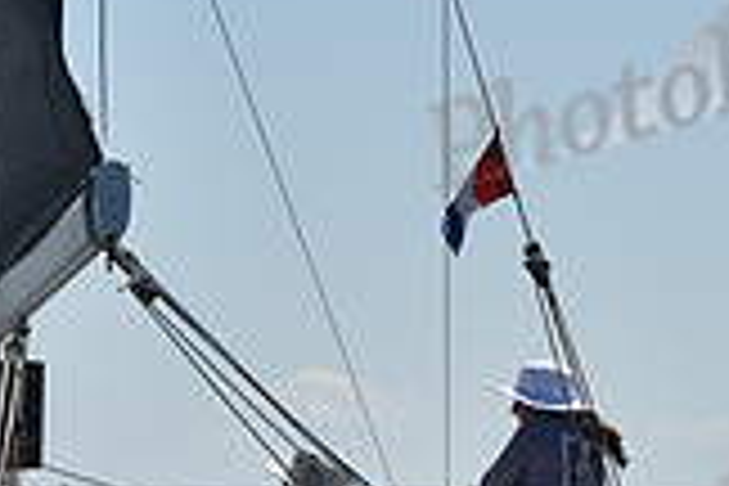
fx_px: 5953
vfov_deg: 4.7
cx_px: 198
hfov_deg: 7.0
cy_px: 371
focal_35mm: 294
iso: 320
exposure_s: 1/1250
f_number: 10
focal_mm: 82
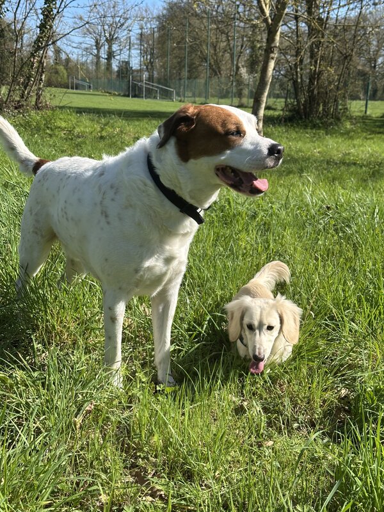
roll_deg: -1.5
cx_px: 192
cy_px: 256
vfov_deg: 39.7
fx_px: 710
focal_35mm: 48
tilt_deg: -12.9
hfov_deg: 30.3
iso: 64
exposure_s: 1/2114
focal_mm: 6.86
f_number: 1.78
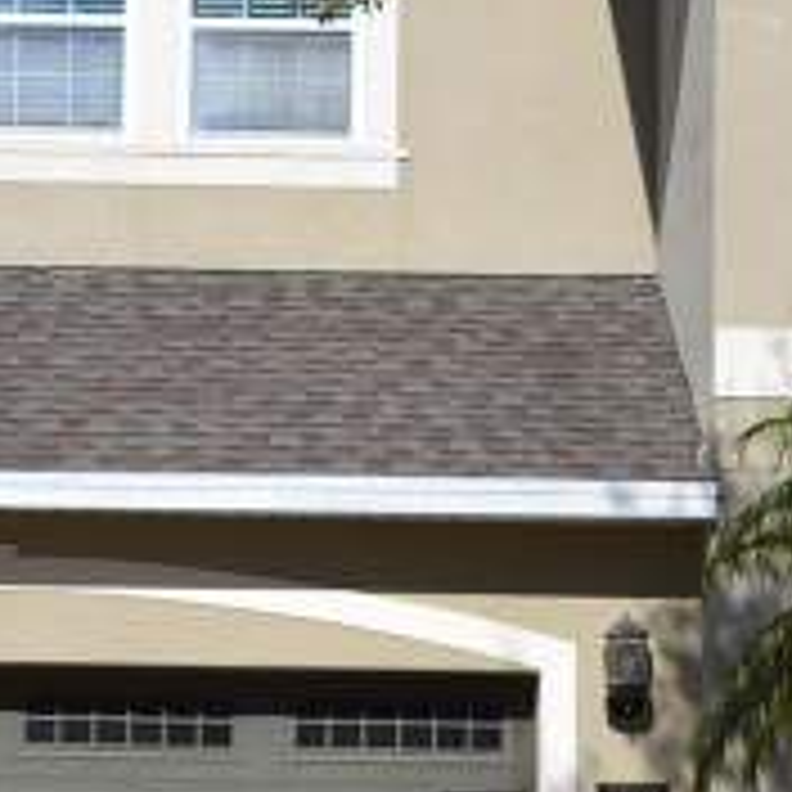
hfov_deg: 10.0
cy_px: 353
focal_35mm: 174
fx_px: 4504
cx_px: 270
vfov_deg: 10.0
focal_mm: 30
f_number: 9
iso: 100
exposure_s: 1/320
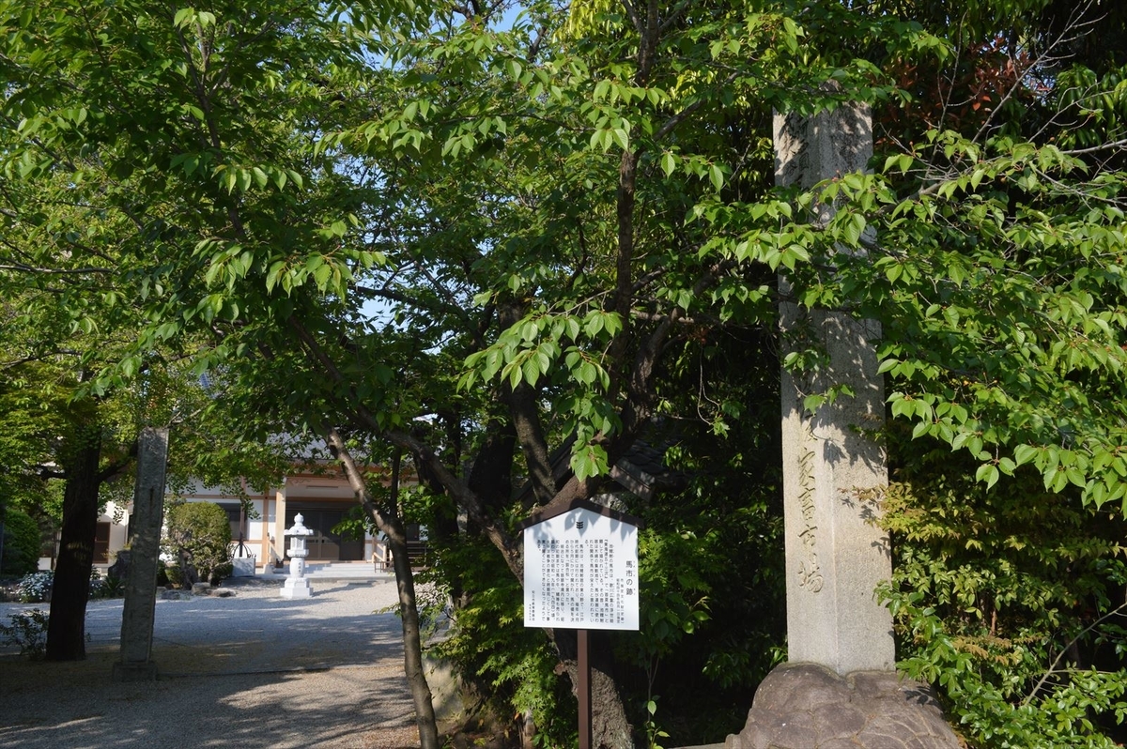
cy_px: 374
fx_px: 1032
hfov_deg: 57.3
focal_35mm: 33
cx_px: 564
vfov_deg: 39.9
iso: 400
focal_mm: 22
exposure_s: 1/320
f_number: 9
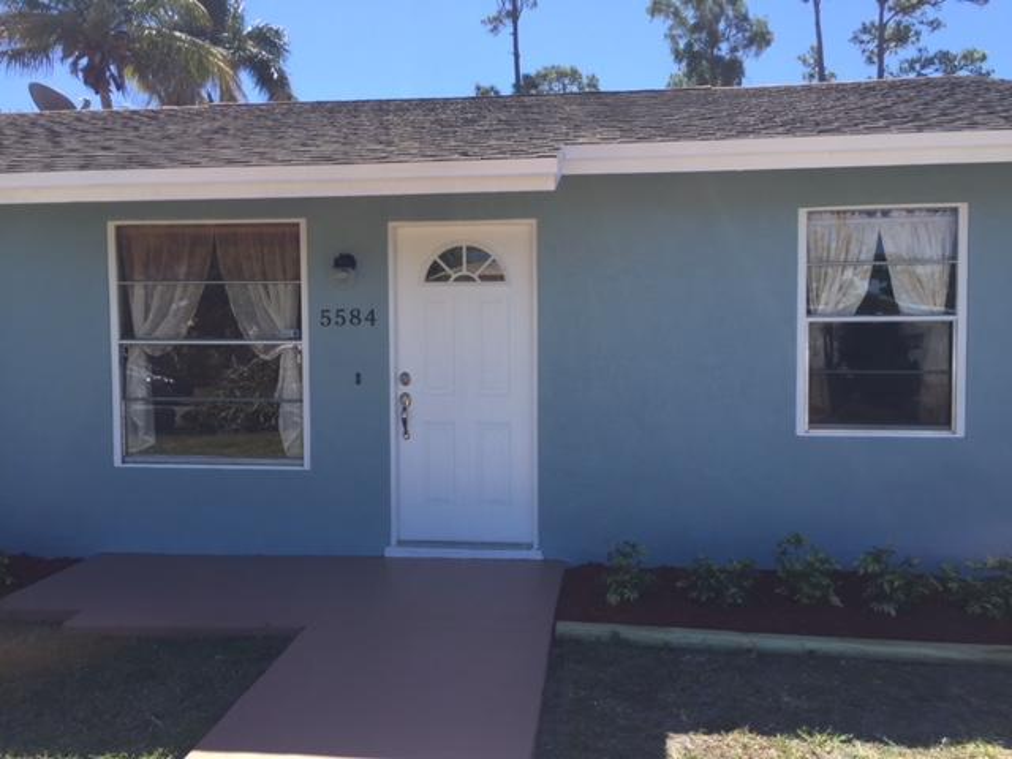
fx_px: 848
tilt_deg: -4.2
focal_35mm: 29
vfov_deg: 48.2
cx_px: 506
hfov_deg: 61.7
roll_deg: +0.0
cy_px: 380
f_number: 2.2
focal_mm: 4.15
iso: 32
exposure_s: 1/1041
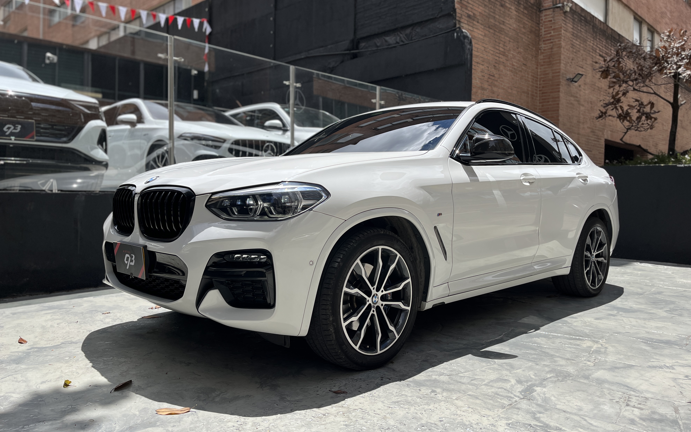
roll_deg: -0.9
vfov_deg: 44.5
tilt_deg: -2.2
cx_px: 343
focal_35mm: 28
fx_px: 527
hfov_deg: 66.5
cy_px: 217
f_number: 1.6
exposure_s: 1/5076
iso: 50
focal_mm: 5.1
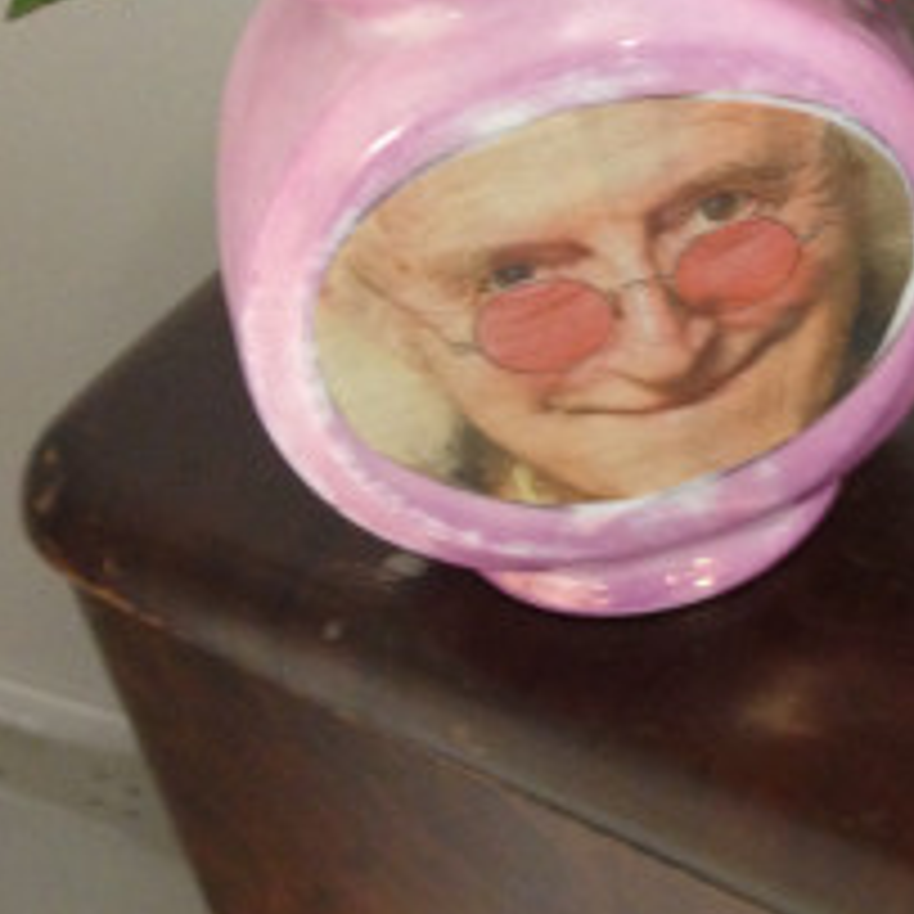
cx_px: 1171
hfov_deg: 18.6
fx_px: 2599
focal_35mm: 87
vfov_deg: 19.6
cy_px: 79
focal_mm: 4.28
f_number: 2.4
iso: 200
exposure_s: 1/20
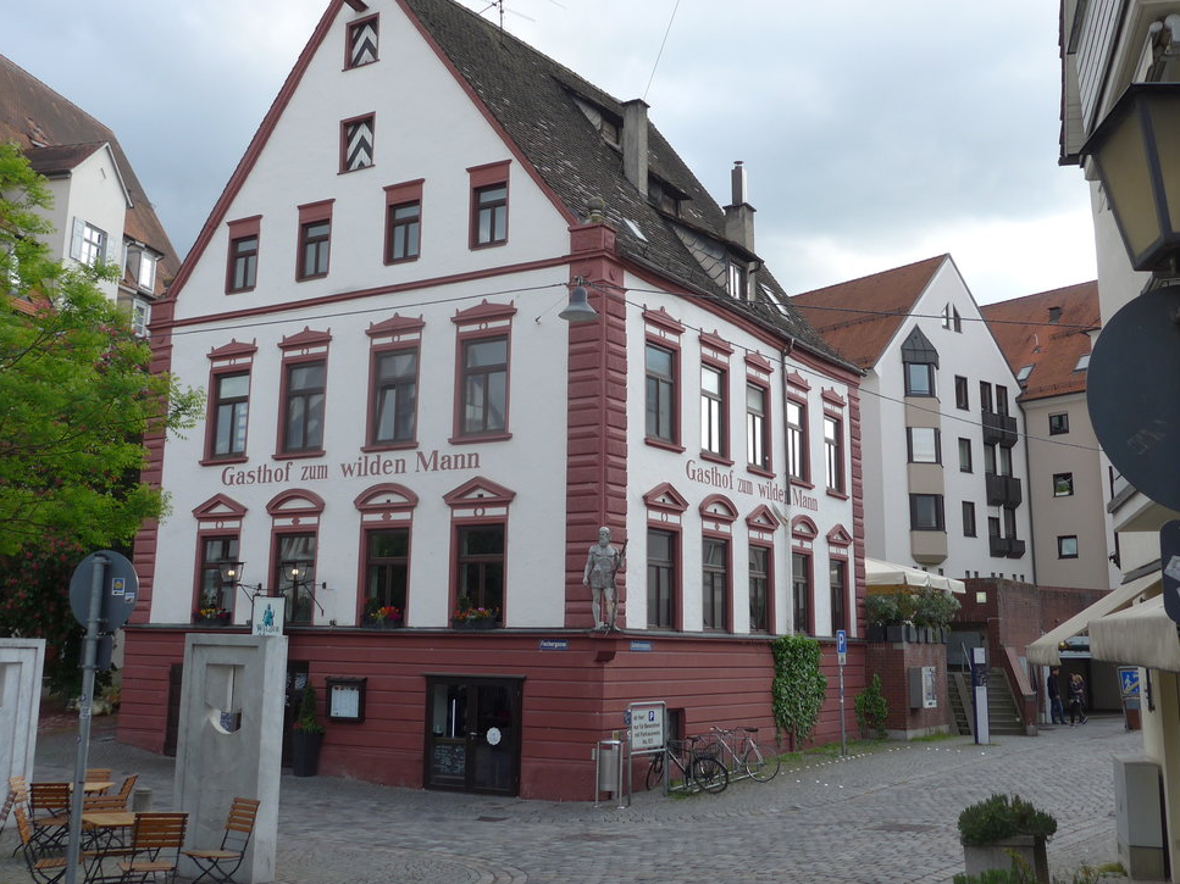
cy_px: 367
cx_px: 571
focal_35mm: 36
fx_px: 1227
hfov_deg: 51.4
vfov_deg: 39.5
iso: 80
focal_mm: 6
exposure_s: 1/400
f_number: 2.8
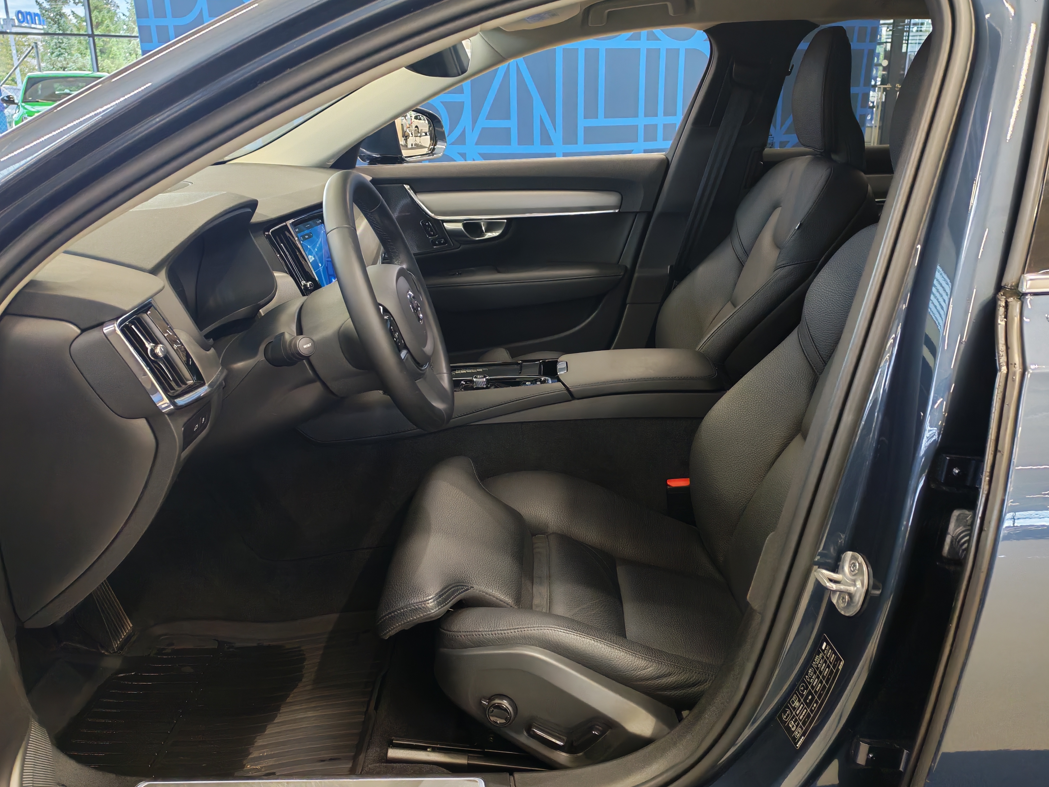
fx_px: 939
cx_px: 541
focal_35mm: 31
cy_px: 393
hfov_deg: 58.3
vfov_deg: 45.4
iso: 1153
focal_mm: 6.12
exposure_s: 1/100
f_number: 1.9
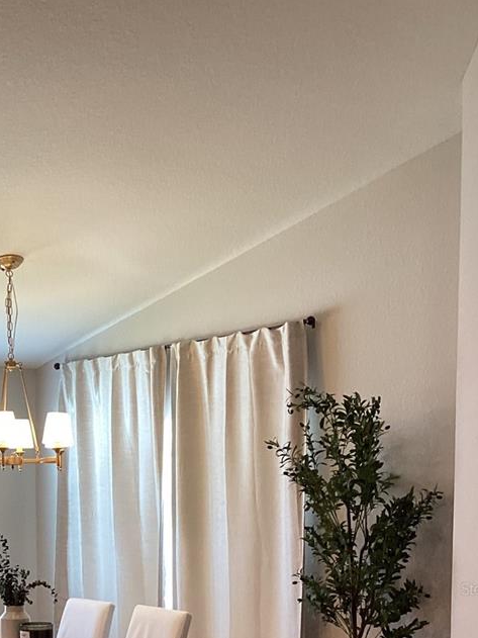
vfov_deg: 31.0
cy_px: 588
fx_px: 1087
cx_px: 78
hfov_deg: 24.3
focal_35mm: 59
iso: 100
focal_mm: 3.3
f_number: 2.4
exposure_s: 1/60
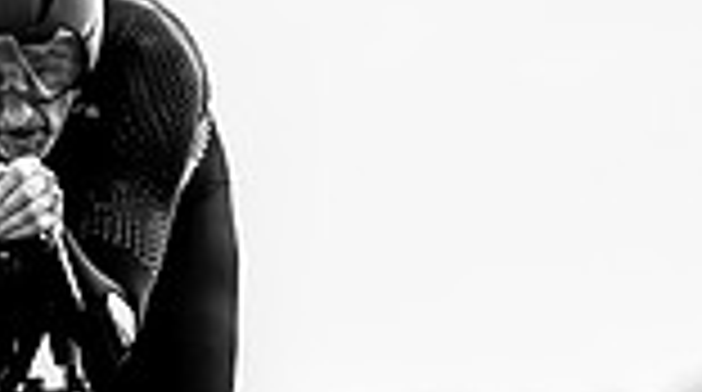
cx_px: -107
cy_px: 489
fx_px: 21065
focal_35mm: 1134
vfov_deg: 1.1
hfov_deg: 1.9
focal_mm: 178
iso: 100
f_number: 3.2
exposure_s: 1/1000
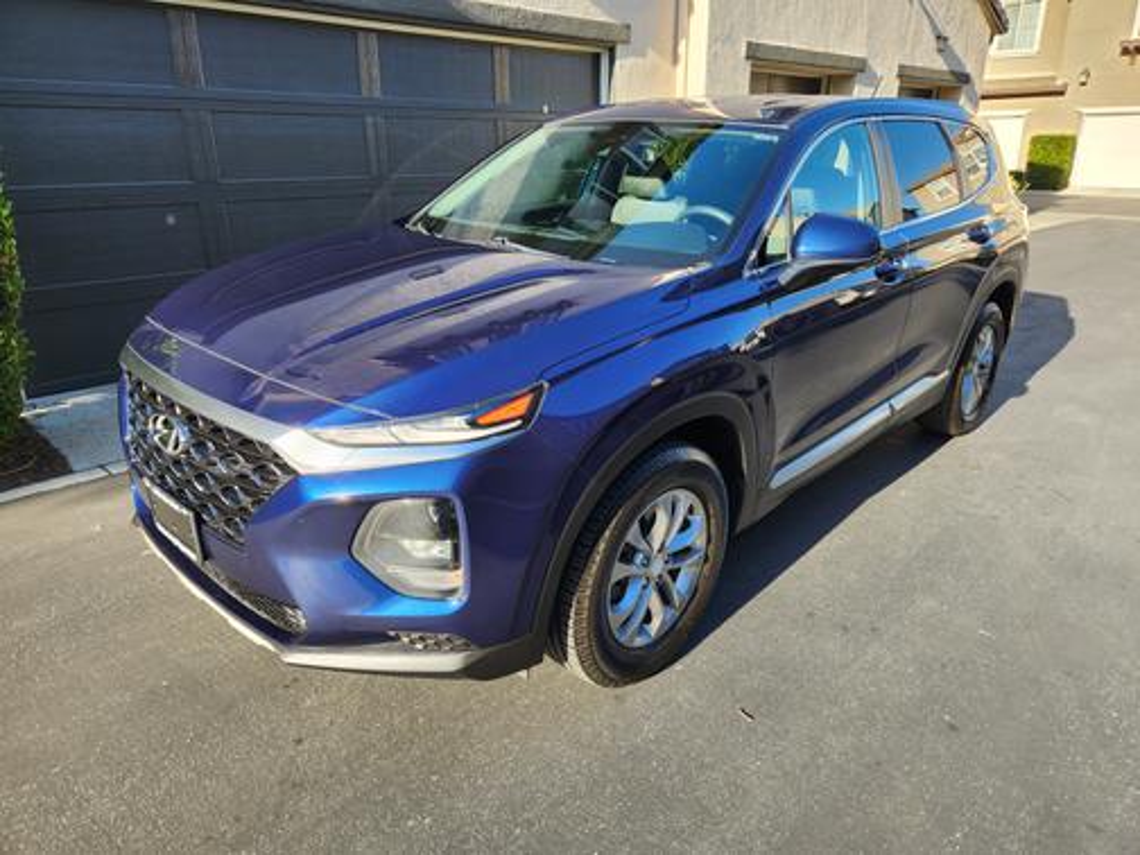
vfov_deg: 58.9
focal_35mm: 23
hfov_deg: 73.9
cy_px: 428
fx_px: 757
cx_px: 570
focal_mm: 5.4
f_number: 1.8
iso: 20
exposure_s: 1/314
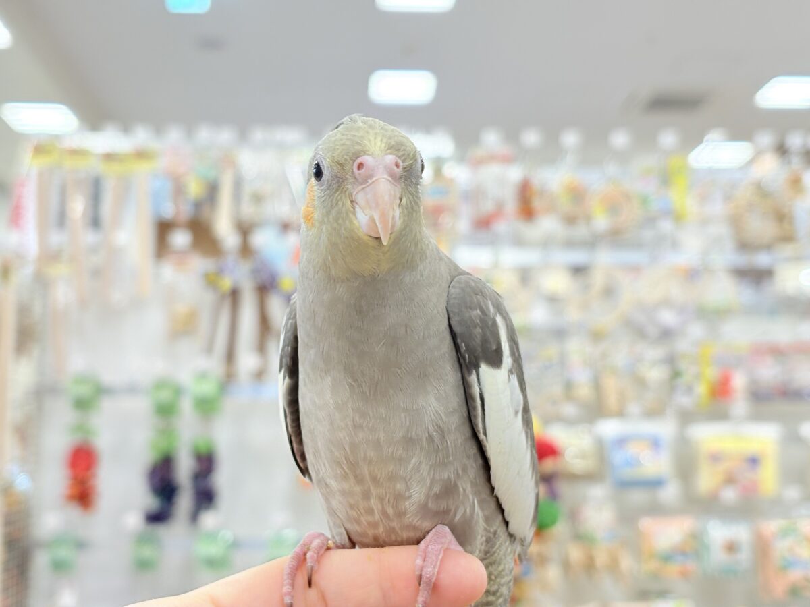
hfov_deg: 36.8
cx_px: 405
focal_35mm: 52
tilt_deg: +8.5
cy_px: 304
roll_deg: +0.7
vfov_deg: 28.0
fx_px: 1217
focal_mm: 5.96
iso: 50
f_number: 1.6
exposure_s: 1/50
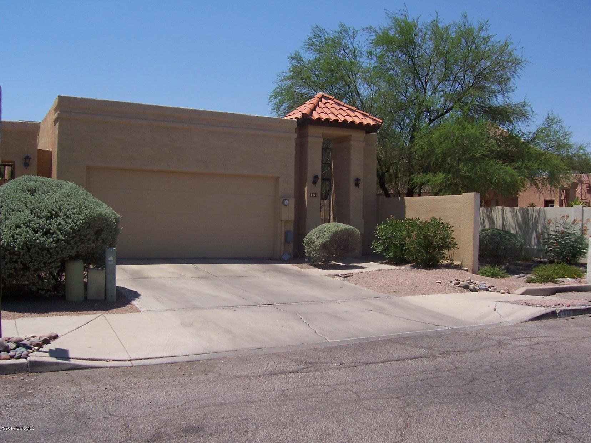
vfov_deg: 41.8
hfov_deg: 54.0
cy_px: 222
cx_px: 296
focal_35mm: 34
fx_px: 580
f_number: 5.6
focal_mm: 5.6
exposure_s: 1/750
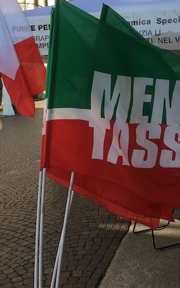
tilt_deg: -7.3
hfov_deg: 26.7
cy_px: 131
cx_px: 122
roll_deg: +0.8
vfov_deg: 41.8
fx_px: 377
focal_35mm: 48
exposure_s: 1/516
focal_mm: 4.15
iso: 25
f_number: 2.2
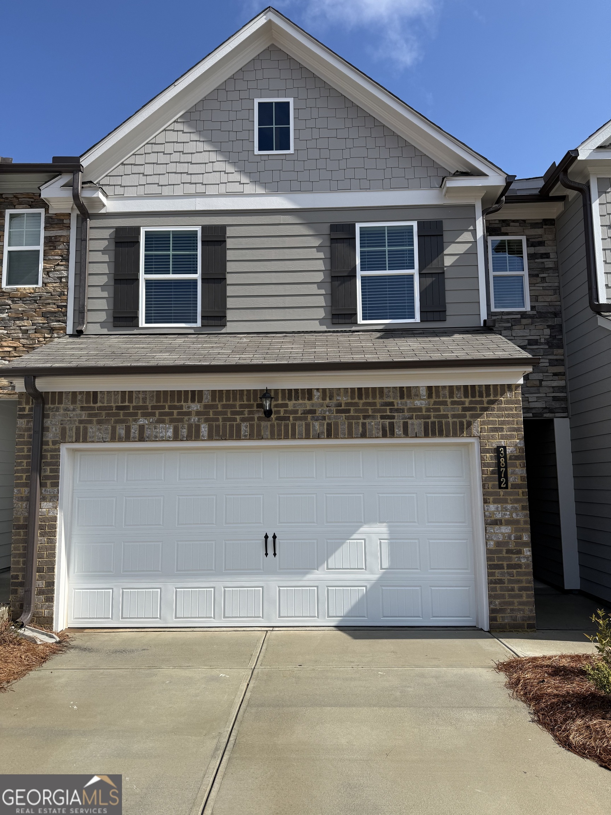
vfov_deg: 71.6
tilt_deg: +6.5
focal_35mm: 24
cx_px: 306
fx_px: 565
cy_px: 408
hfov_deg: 56.8
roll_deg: +0.2
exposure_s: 1/4975
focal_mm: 6.76
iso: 80
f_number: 1.78
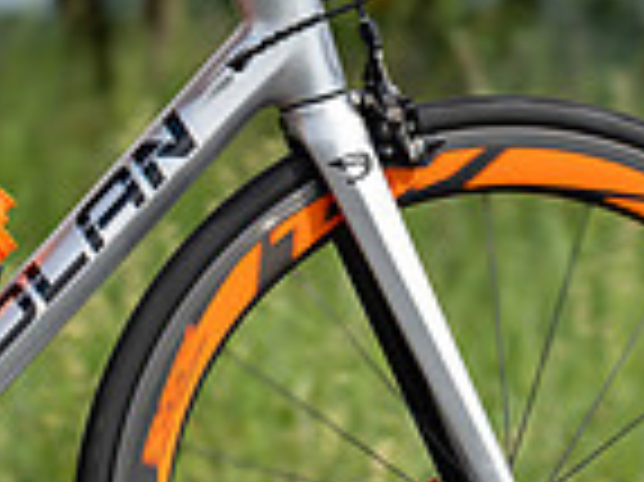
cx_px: -477
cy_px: 439
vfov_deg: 3.0
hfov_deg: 4.0
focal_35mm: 495
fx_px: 9201
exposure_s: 1/1000
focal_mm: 124
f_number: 3.5
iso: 125
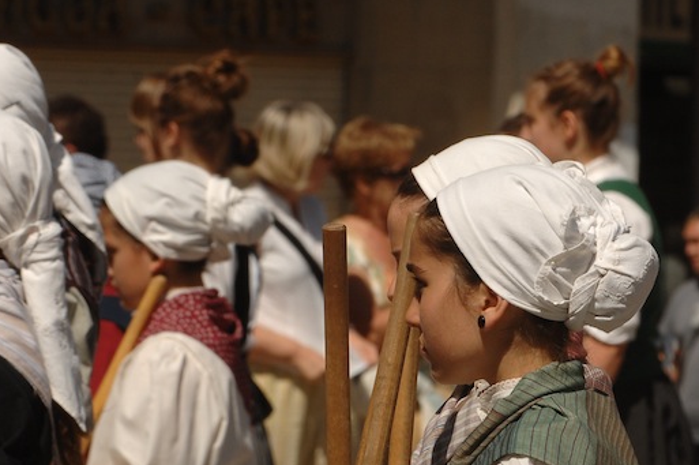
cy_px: 423
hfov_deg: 4.2
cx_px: 491
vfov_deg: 2.8
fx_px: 9641
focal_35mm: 497
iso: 200
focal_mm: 170
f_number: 11
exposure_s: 1/500
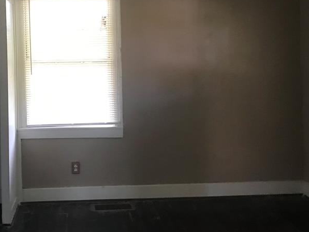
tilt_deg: -0.5
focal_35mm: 48
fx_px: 429
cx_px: 77
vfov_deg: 29.8
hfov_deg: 38.6
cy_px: 60
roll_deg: +0.7
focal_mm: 3.99
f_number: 1.8
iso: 80
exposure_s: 1/15
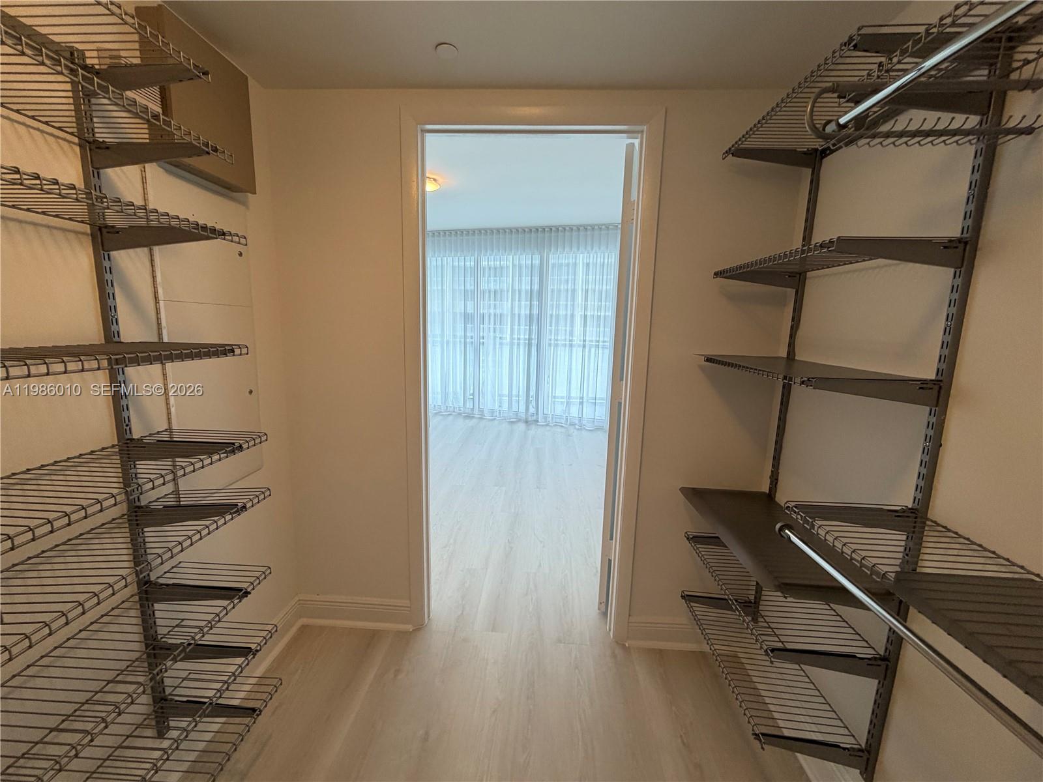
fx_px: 422
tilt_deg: -9.2
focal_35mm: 14
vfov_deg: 85.7
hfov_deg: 102.1
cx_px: 522
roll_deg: -1.0
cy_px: 391
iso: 200
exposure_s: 1/60
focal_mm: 2.22
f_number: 2.2
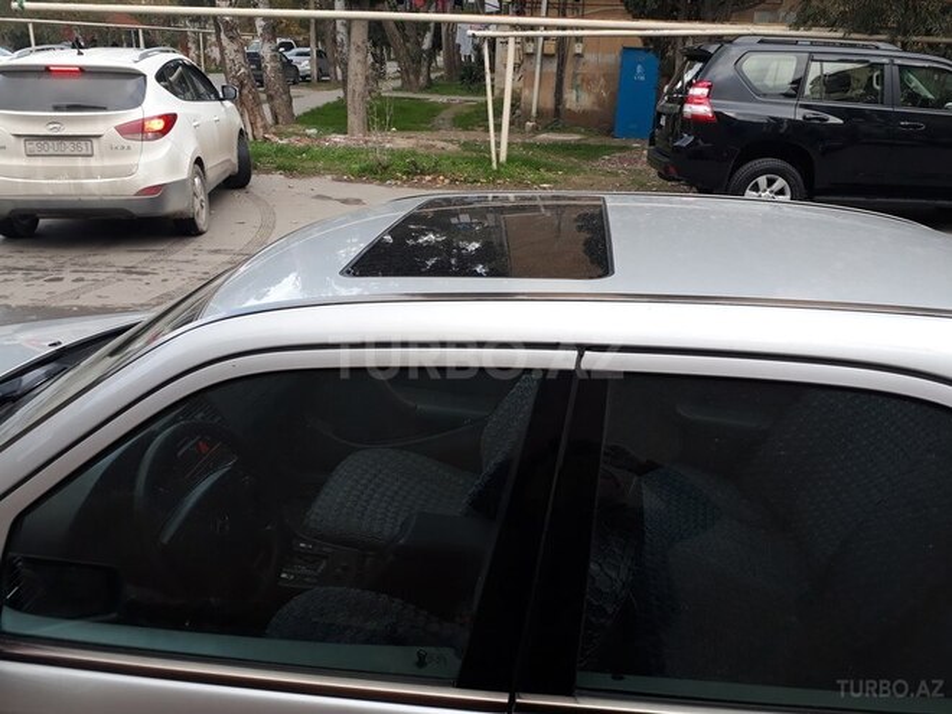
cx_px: 476
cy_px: 357
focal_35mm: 27
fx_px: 743
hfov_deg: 65.3
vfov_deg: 51.4
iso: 40
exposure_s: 1/105
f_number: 1.9
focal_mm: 3.6
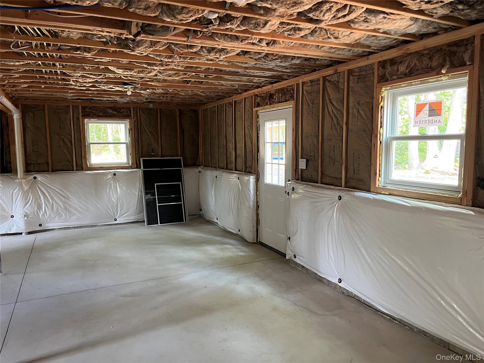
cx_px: 242
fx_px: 364
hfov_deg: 67.3
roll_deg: +0.9
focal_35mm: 26
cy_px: 182
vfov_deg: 53.1
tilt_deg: -6.9
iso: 320
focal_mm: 5.1
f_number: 1.6
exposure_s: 1/60
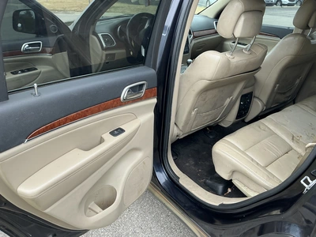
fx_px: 256
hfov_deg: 63.4
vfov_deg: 49.7
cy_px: 118
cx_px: 158
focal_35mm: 28
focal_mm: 3
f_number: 1.8
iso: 20
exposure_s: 1/147
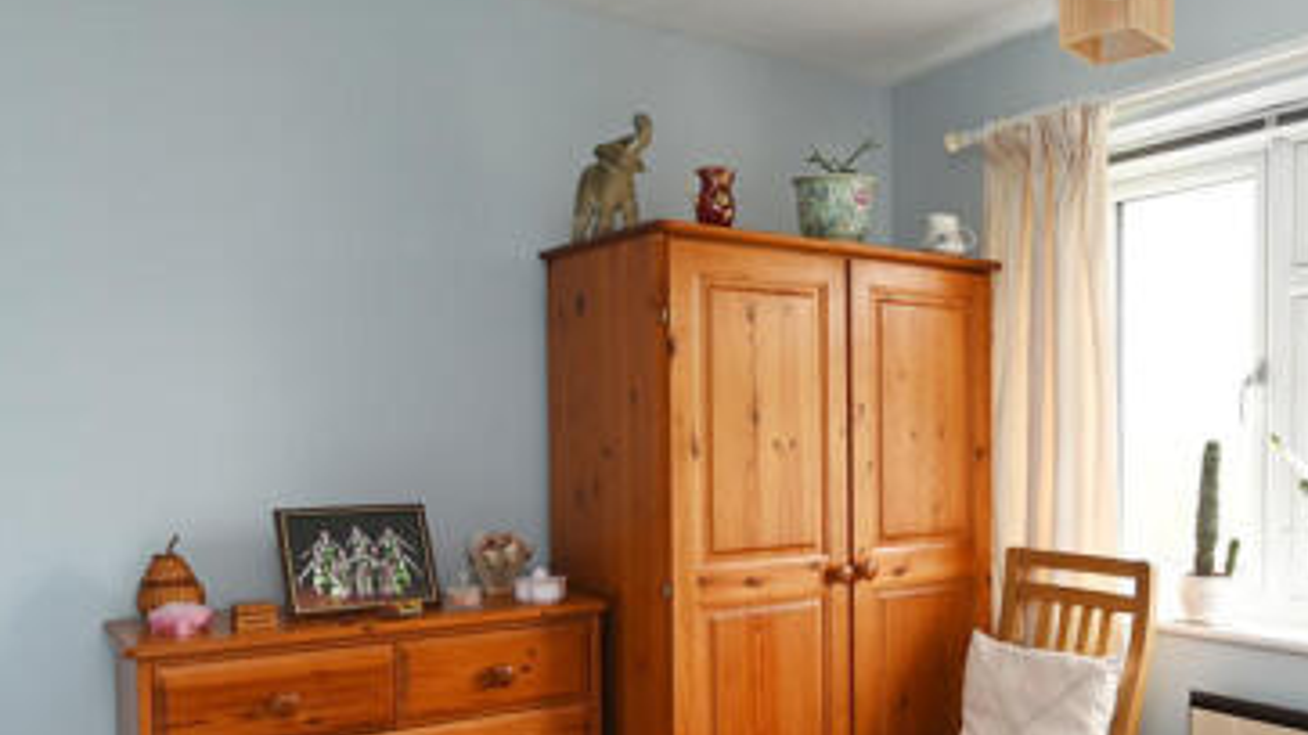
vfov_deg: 34.4
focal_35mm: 34
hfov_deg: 55.8
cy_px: 468
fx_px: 1179
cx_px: 944
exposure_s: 1/5
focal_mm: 18
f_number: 10
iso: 320
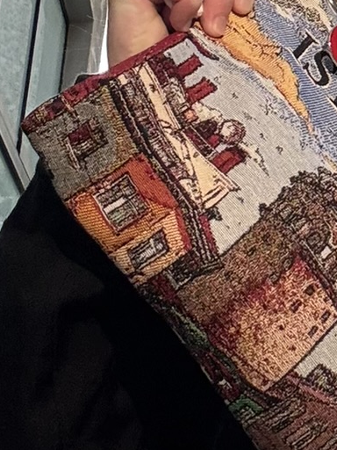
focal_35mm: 120
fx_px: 1558
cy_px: -81
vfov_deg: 15.8
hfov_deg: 11.4
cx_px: 628
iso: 40
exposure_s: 1/1018
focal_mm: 2.69
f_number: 1.9
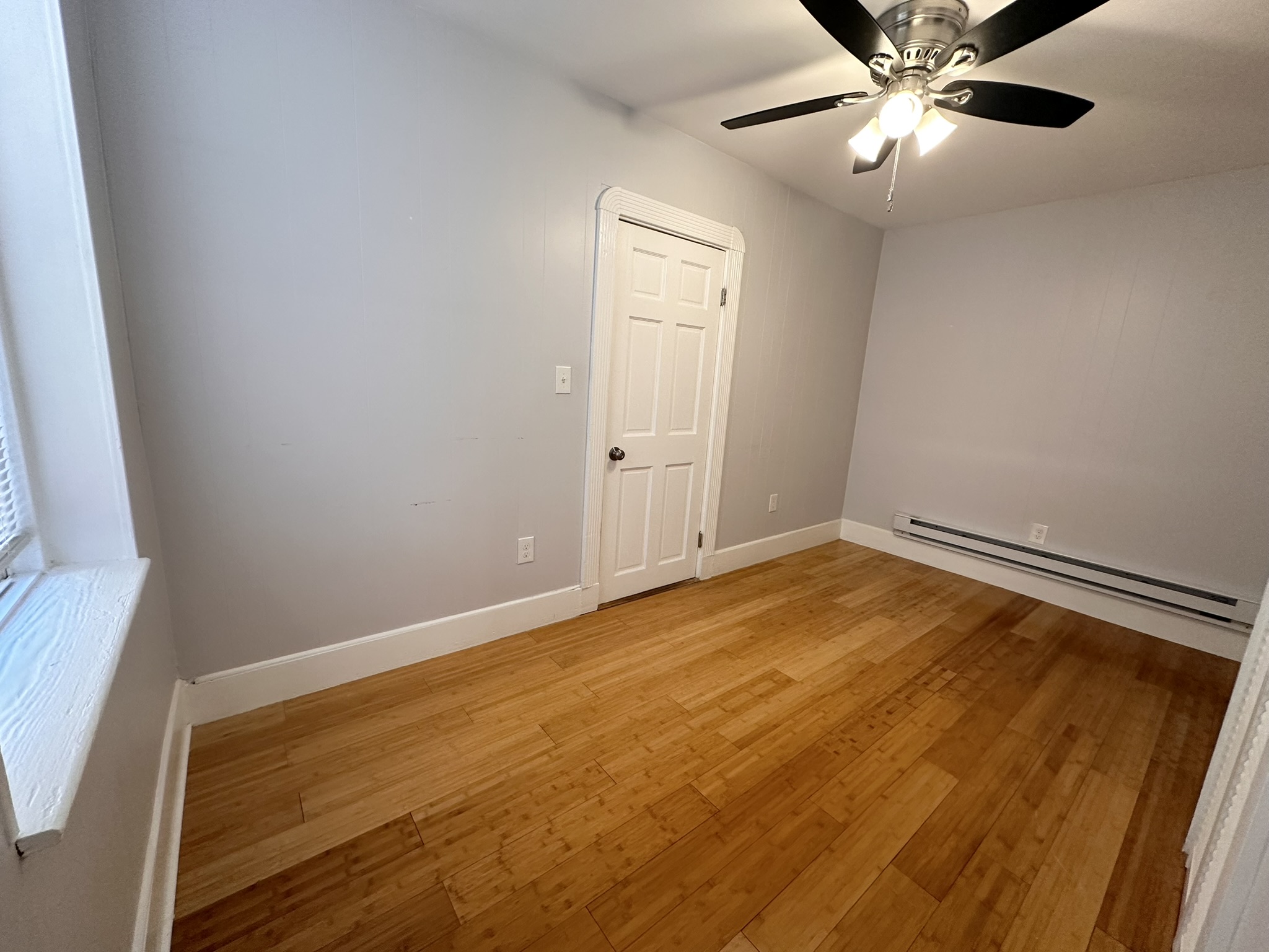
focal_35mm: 14
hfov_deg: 102.1
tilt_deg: -11.7
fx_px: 513
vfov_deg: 85.7
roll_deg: -3.8
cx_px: 634
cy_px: 476
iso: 200
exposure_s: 1/120
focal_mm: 2.22
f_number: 2.2
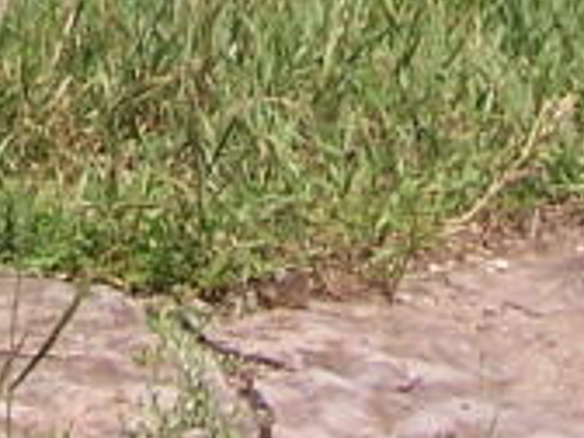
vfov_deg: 6.2
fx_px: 3897
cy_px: -556
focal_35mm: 231
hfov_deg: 8.5
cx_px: 90
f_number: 4
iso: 80
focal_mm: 6.3
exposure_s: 1/800
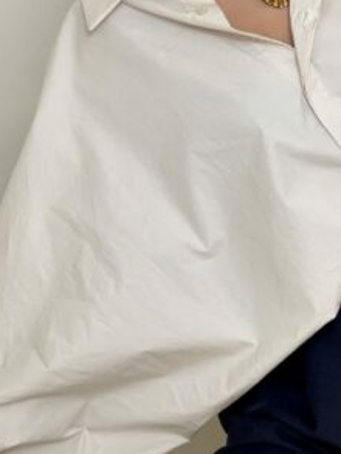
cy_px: 101
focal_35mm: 82
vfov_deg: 23.5
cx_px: 308
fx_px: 1076
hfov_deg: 17.7
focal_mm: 2.71
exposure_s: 1/60
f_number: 1.9
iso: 100
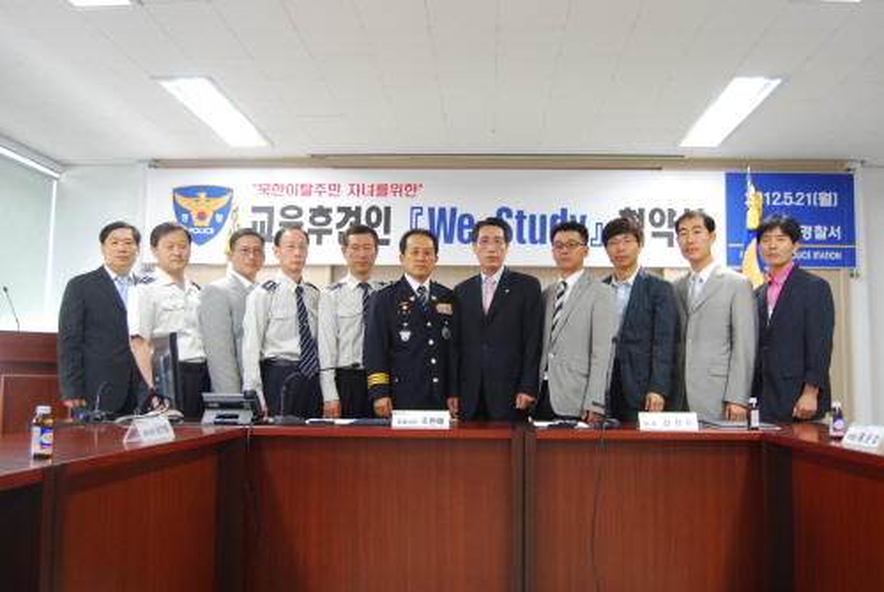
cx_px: 442
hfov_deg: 57.2
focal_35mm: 33
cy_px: 296
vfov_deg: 40.1
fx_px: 812
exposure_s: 1/25
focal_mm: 22
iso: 400
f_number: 3.8
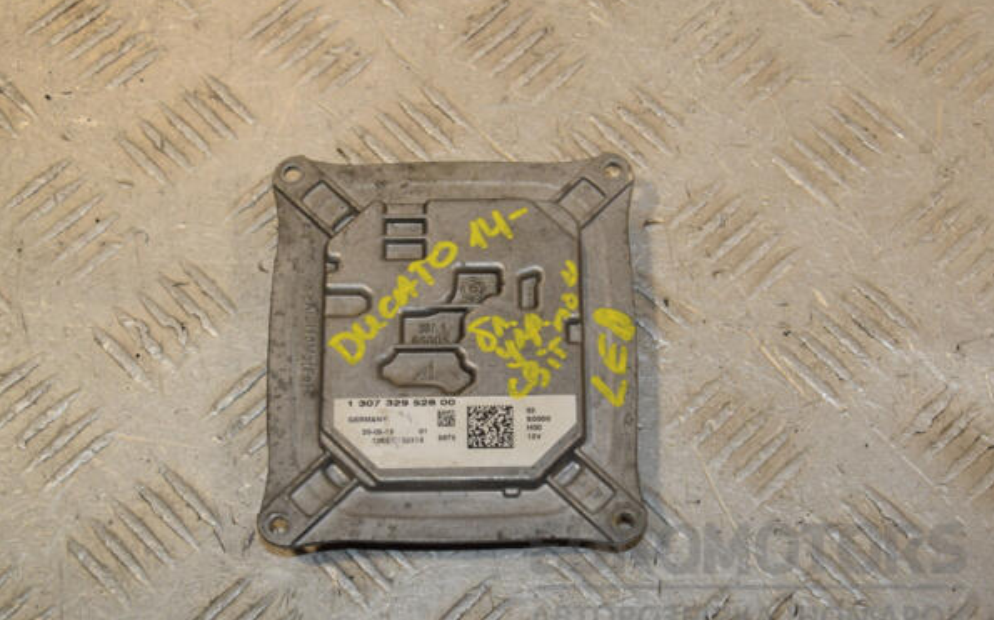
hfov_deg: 26.8
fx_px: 2085
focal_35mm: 77
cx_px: 499
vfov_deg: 16.9
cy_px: 327
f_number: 10
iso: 800
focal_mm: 50
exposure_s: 1/200
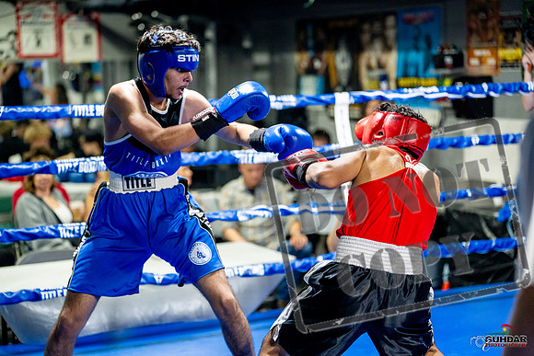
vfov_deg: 16.9
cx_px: 267
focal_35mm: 81
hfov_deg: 25.1
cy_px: 178
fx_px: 1202
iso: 4000
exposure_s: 1/800
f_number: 2
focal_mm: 81
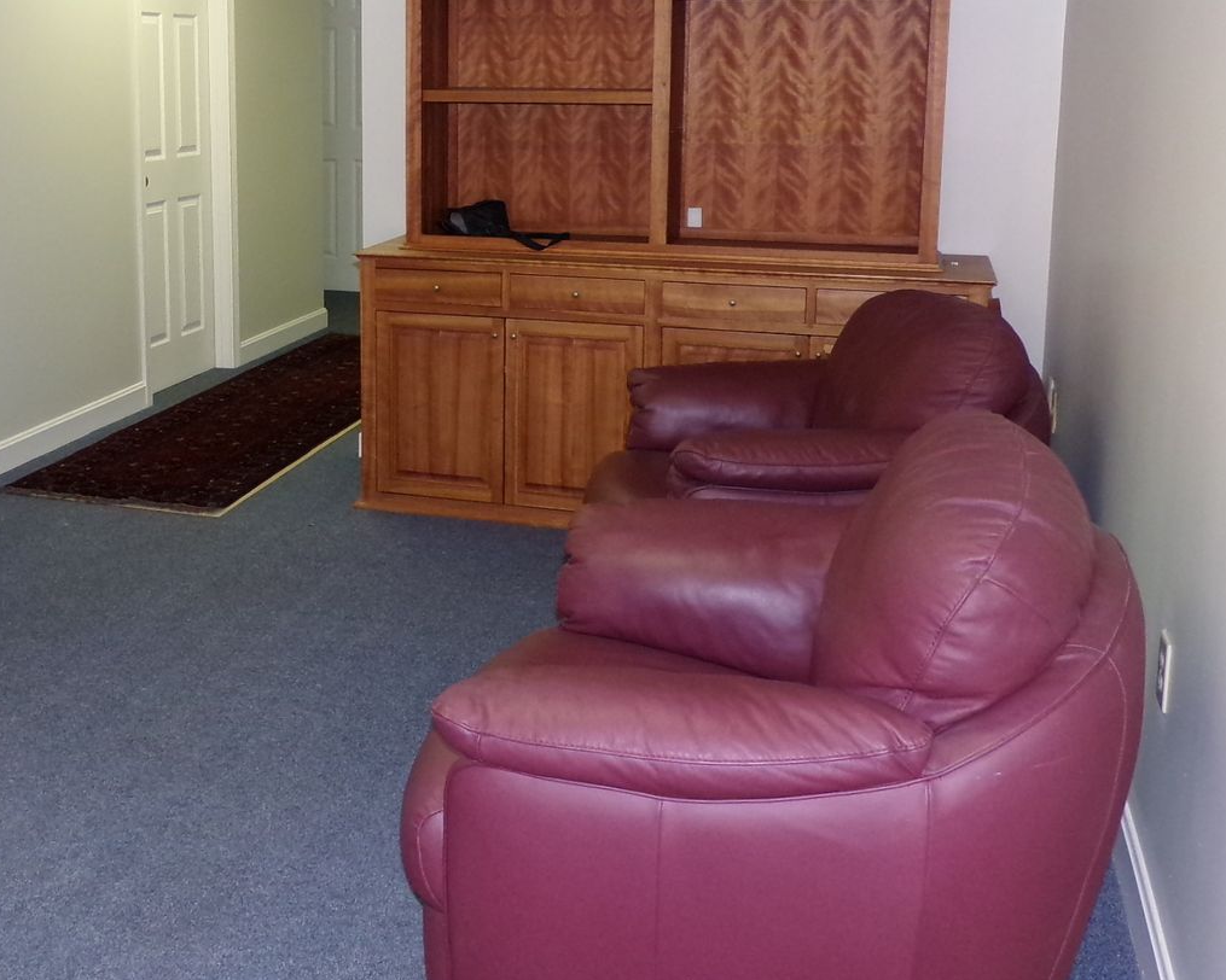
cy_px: 279
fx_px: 1451
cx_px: 355
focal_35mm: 40
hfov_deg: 44.7
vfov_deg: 36.7
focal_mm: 4.7
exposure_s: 1/34
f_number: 3.2
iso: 200
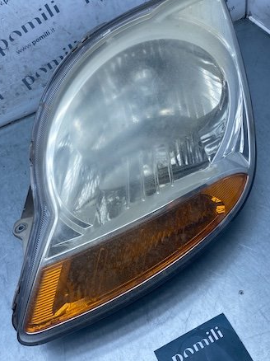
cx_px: 126
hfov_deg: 37.7
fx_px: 396
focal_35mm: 38
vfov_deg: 48.9
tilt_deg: -49.2
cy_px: 157
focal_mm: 4.25
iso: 32
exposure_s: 1/1072
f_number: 1.8
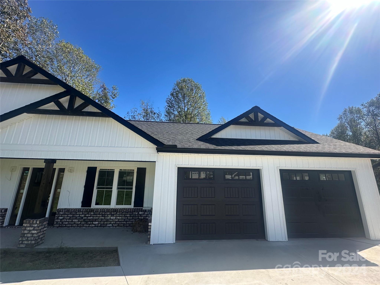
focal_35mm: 14
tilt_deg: +14.1
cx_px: 190
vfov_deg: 85.7
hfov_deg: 102.1
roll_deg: -0.9
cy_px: 142
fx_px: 154
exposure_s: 1/1289
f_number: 2.2
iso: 40
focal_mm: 2.22
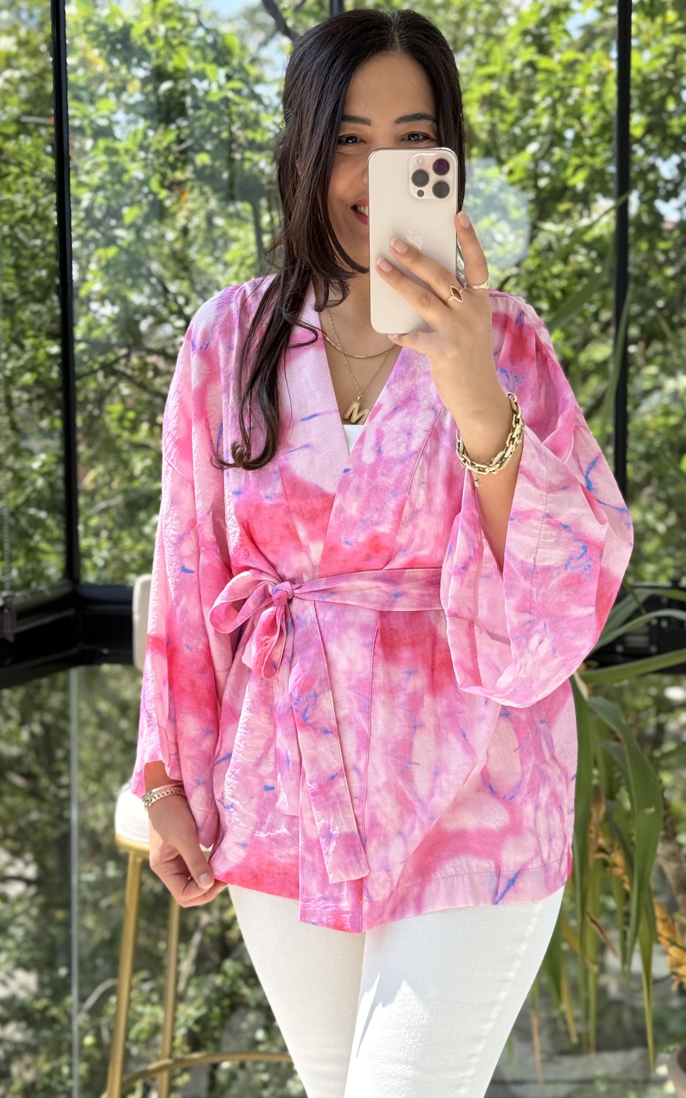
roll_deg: +1.2
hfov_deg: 21.6
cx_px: 404
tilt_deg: -20.7
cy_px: 577
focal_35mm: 60
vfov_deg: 34.0
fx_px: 1795
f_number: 1.78
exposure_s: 1/657
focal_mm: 6.76
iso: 80
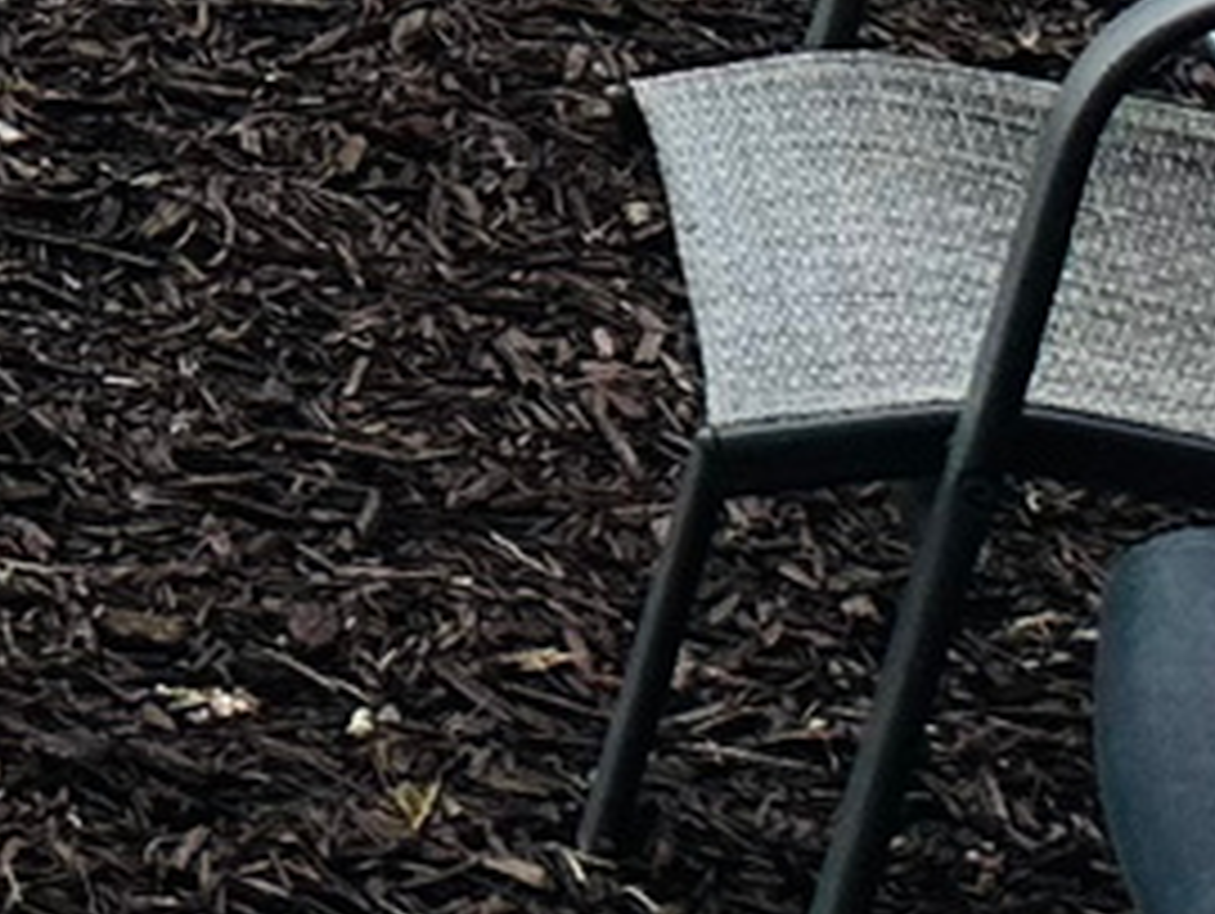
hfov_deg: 8.5
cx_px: -2745
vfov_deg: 7.2
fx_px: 6394
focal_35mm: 182
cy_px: -1963
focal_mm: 6.86
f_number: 1.78
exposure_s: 1/3597
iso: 80
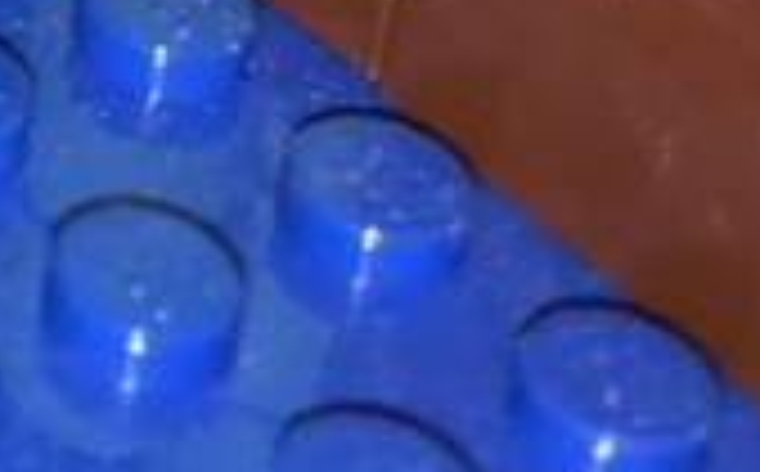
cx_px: -1012
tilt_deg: -24.8
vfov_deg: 7.1
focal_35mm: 164
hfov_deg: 11.0
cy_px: -919
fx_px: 3391
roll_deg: +0.4
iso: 25
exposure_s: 1/214
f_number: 2.2
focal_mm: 4.15
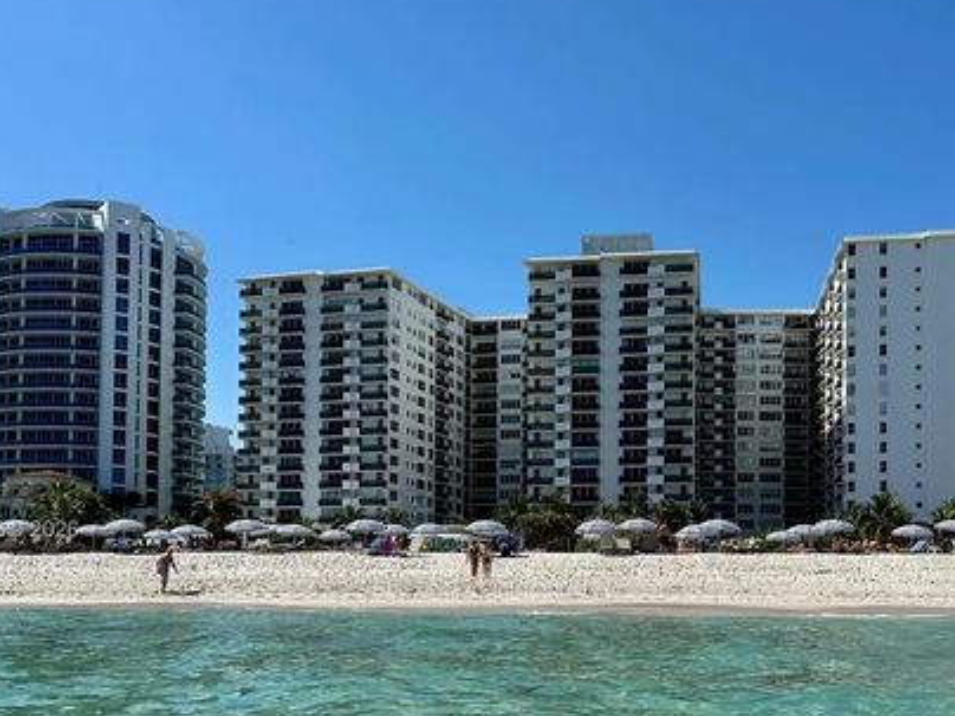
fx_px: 1048
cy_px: 532
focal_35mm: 38
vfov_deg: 36.9
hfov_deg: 48.8
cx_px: 541
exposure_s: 1/6623
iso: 80
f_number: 1.78
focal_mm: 6.86
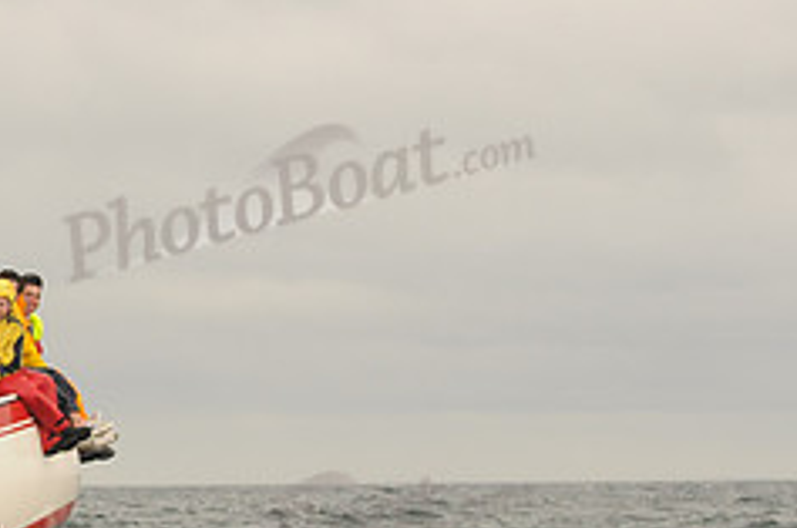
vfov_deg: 5.3
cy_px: 415
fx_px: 5678
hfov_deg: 8.0
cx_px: -111
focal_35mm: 257
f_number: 4.5
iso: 200
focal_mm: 70
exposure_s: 1/1000
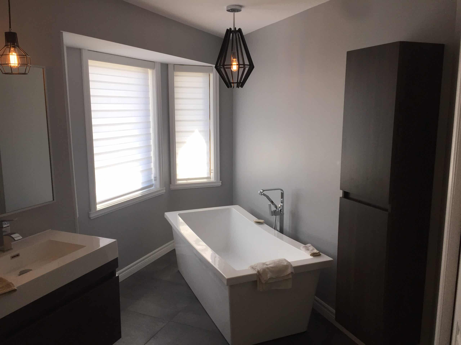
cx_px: 230
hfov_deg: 61.7
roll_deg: -0.3
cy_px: 172
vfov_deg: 48.2
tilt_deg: -9.5
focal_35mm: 29
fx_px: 386
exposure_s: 1/237
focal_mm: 4.15
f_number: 2.2
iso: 40
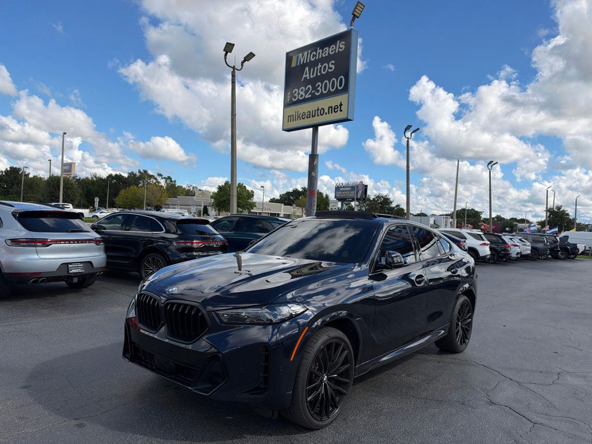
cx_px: 296
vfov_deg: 56.8
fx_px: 410
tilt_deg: +0.7
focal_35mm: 24
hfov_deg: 71.6
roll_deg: -3.0
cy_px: 222
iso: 64
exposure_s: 1/4329
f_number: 1.8
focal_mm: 6.93
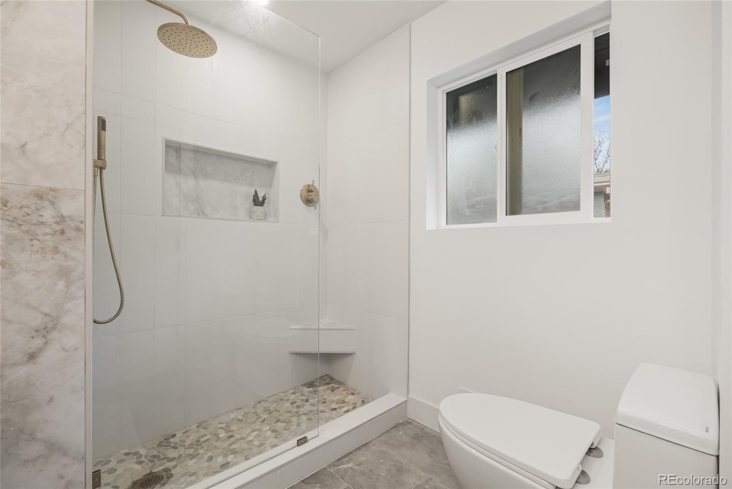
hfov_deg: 96.7
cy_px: 244
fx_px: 325
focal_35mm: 16
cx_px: 366
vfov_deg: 73.8
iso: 200
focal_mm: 16
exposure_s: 1/1.67
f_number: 8
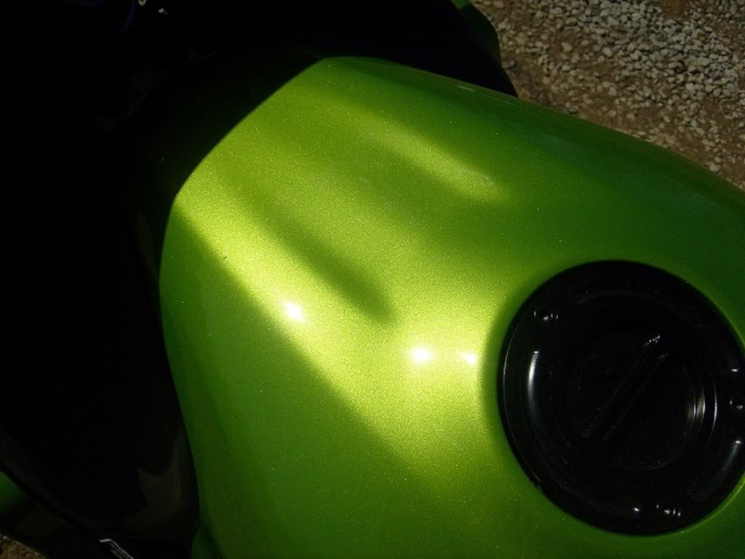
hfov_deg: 52.6
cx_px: 372
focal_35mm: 35
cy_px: 280
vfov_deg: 40.7
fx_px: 753
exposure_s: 1/1000
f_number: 7.1
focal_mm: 5.8
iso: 80
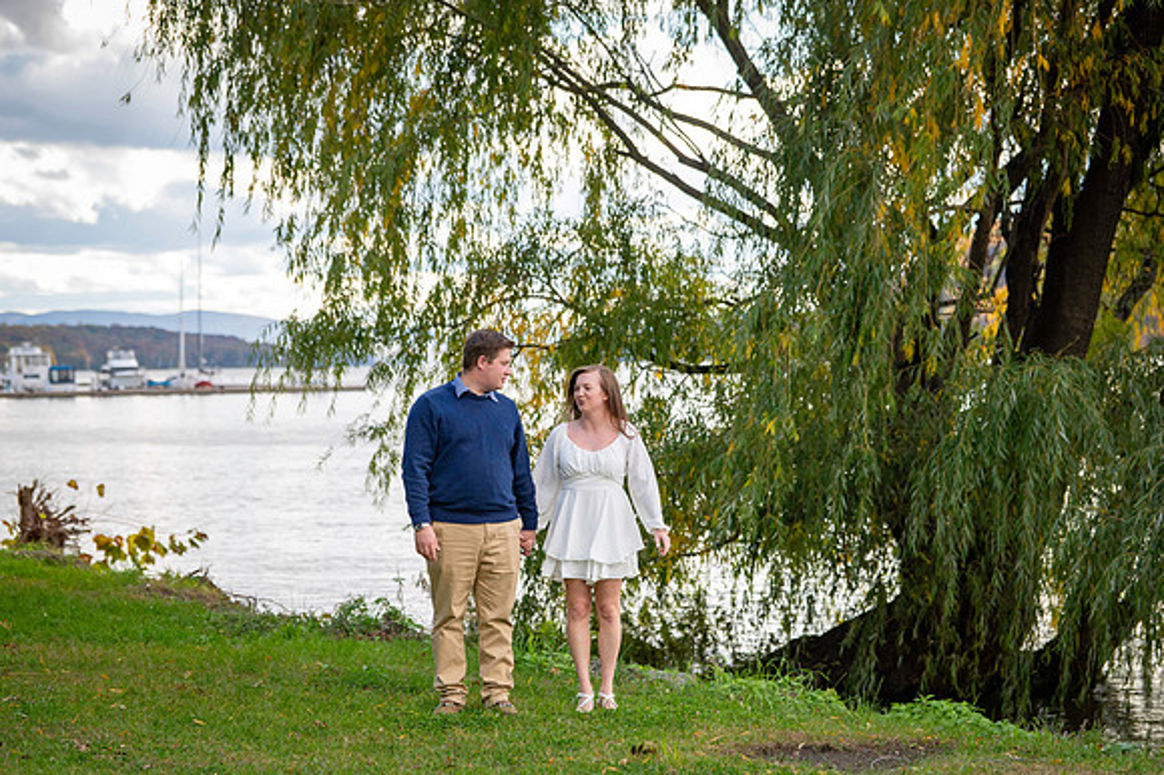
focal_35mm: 91
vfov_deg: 15.0
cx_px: 582
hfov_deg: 22.4
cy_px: 388
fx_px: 2943
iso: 1250
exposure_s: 1/3200
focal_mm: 90
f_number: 4.5
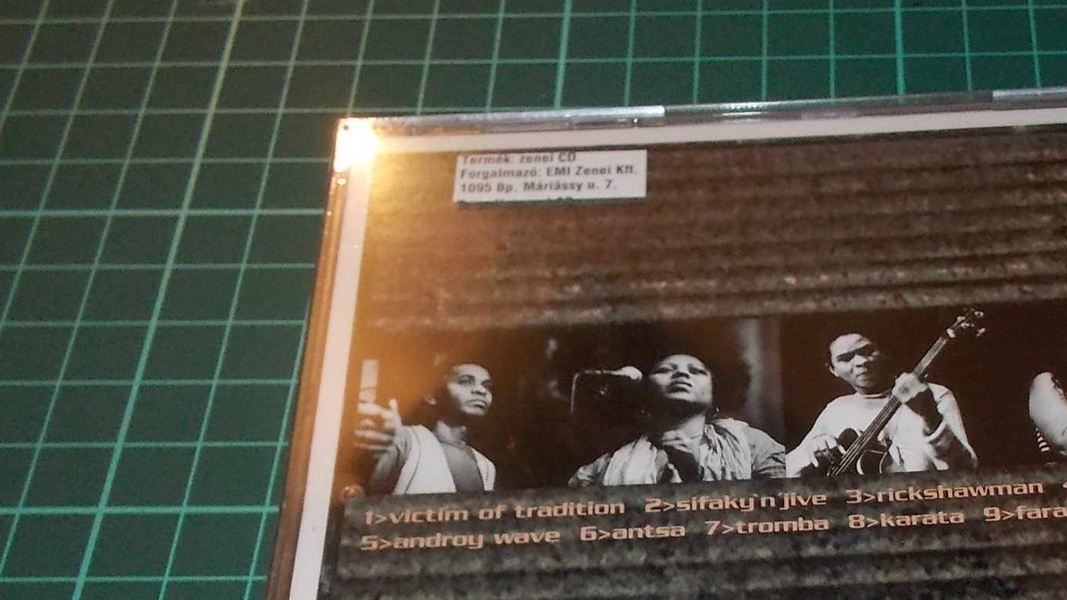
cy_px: 608
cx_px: 821
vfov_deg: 22.1
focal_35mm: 52
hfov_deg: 38.7
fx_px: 1471
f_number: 3.3
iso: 200
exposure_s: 1/30
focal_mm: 4.1
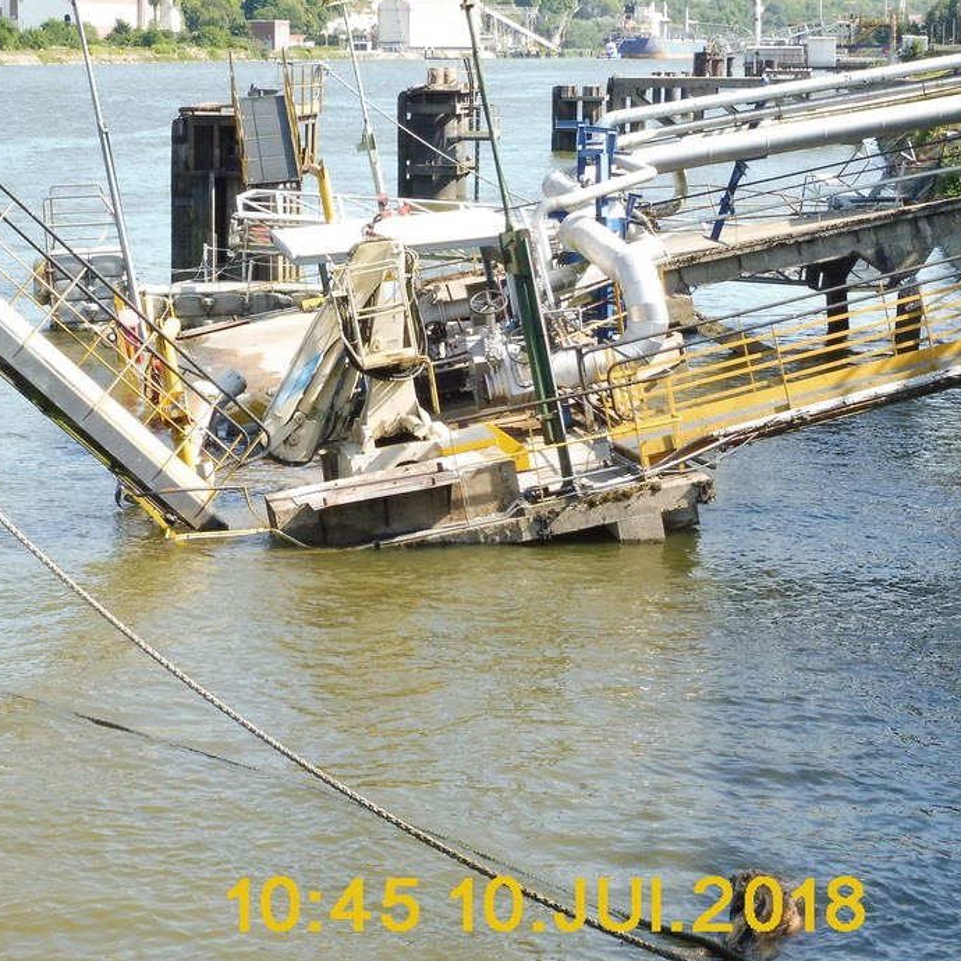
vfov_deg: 19.5
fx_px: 2795
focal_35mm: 89
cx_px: 258
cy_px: 415
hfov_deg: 19.4
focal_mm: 10.3
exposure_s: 1/125
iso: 100
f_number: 6.3
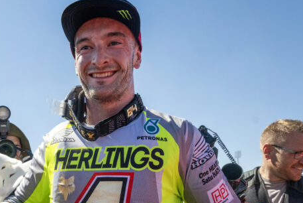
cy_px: 172
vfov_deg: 33.7
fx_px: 320
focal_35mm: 38
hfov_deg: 48.9
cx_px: 80
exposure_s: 1/1250
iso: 400
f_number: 6.3
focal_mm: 17
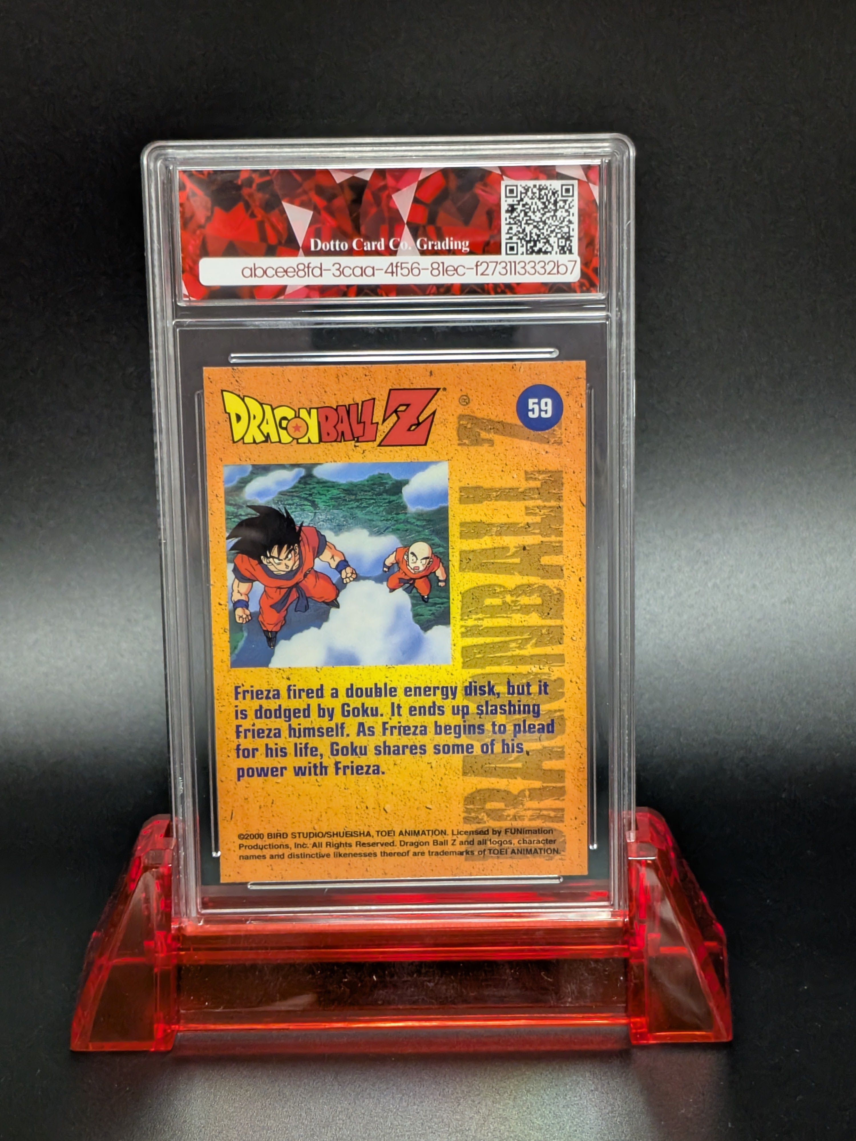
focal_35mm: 49
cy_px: 570
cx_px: 428
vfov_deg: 38.9
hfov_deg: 29.7
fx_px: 1616
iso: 266
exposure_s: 1/60
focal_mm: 4.53
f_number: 1.7
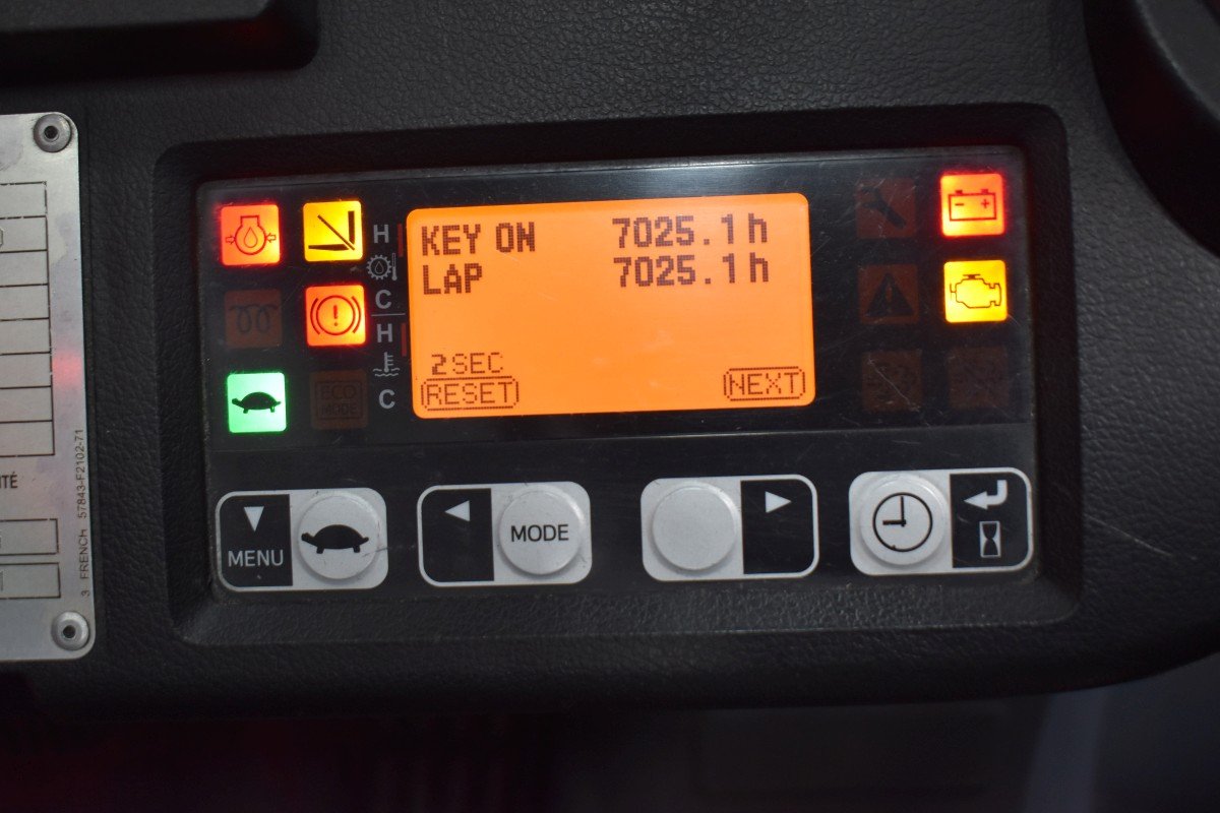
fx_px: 1525
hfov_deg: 43.6
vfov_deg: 29.9
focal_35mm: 45
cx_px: 610
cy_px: 406
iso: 900
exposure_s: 1/60
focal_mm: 30
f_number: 4.2
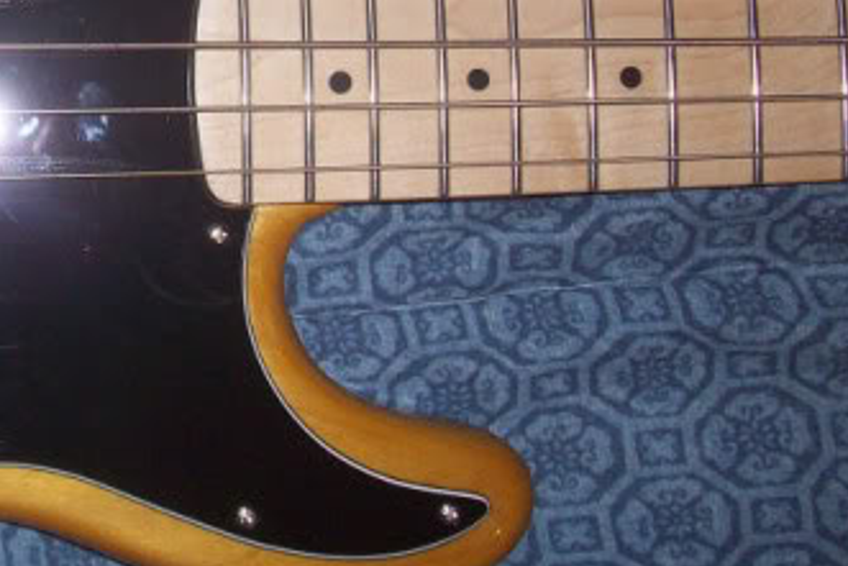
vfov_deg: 14.4
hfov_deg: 20.8
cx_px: -105
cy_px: -33
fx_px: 2192
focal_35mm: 93
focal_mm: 6.2
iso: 80
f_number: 2.8
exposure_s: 1/64
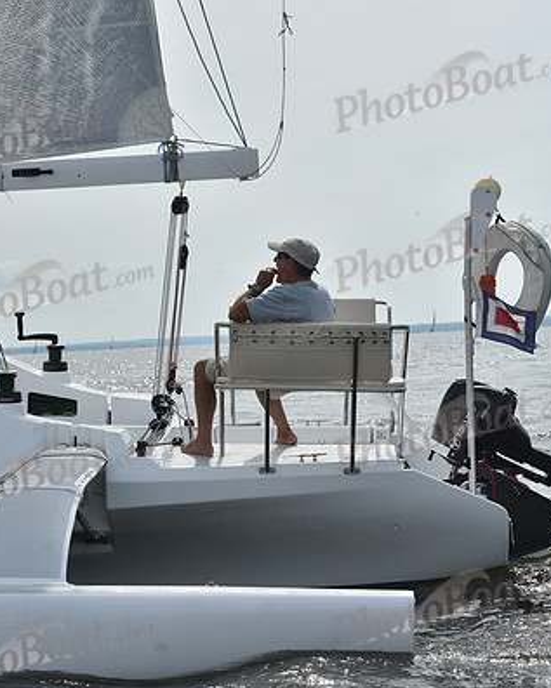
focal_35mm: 110
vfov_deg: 17.5
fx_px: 2241
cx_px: 244
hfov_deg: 14.0
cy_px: 363
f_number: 10
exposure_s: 1/1250
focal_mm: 80
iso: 320
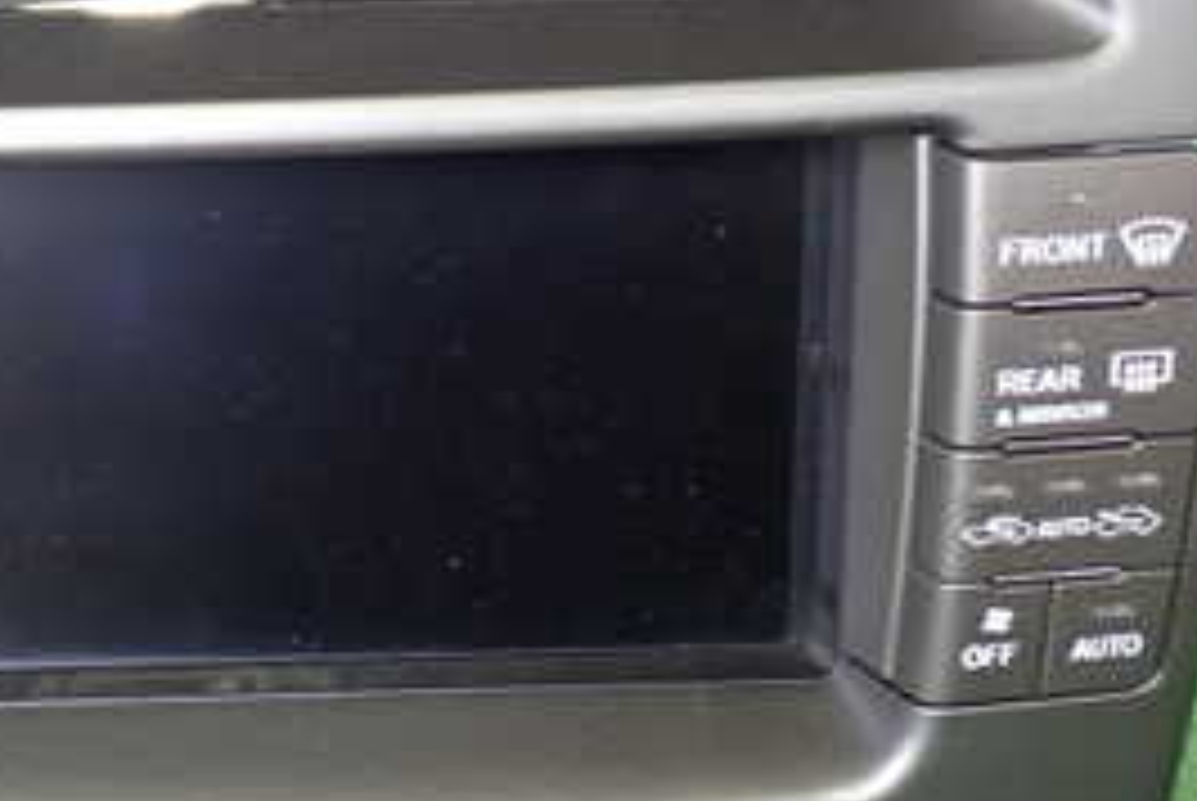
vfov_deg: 18.2
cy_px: 504
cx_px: 310
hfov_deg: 26.6
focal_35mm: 75
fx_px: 2496
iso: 320
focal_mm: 5.79
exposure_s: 1/30
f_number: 2.4
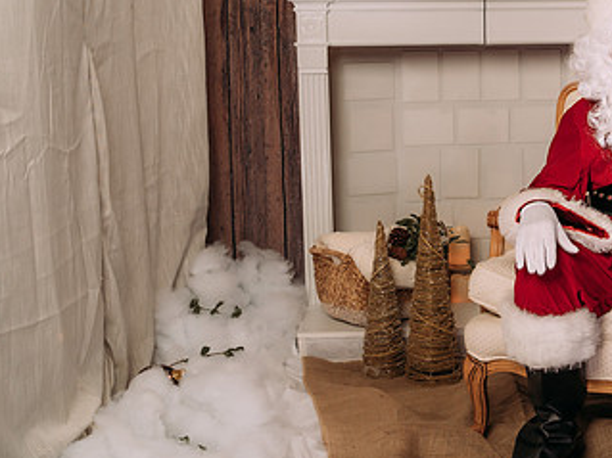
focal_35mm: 65
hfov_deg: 29.0
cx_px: 513
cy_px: 161
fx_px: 1149
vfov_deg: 22.5
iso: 100
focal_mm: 35
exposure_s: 1/100
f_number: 6.3
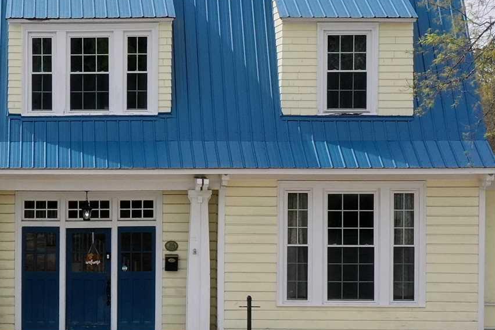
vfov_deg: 13.6
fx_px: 1389
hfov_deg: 19.6
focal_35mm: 101
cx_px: 0
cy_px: 160
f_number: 5.6
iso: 100
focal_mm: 10.26
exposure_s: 1/500
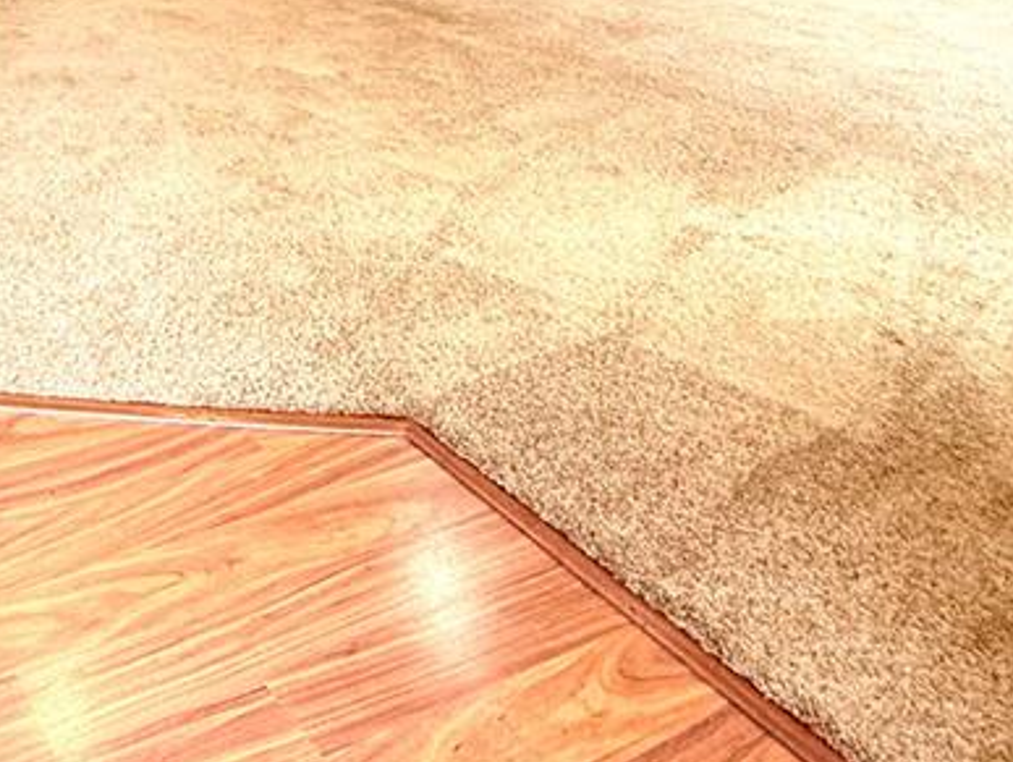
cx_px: -26
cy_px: -183
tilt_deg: -4.9
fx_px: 1084
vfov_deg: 31.5
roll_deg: +0.2
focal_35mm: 37
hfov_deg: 42.4
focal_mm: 2.22
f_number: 2.2
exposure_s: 1/120
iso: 320
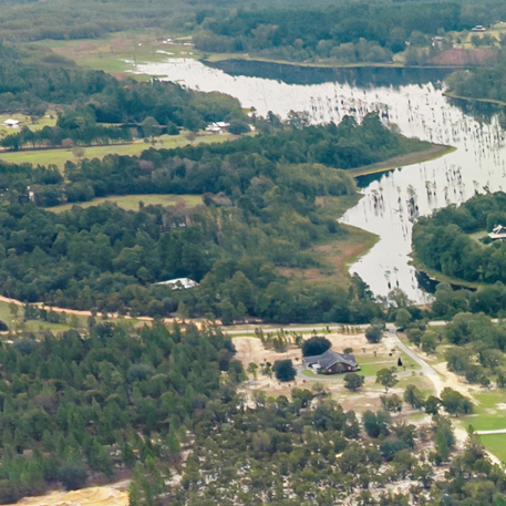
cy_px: 737
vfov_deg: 14.1
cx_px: 1037
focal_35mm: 116
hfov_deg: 12.9
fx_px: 1918
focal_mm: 8.67
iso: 100
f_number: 1.8
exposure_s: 1/400
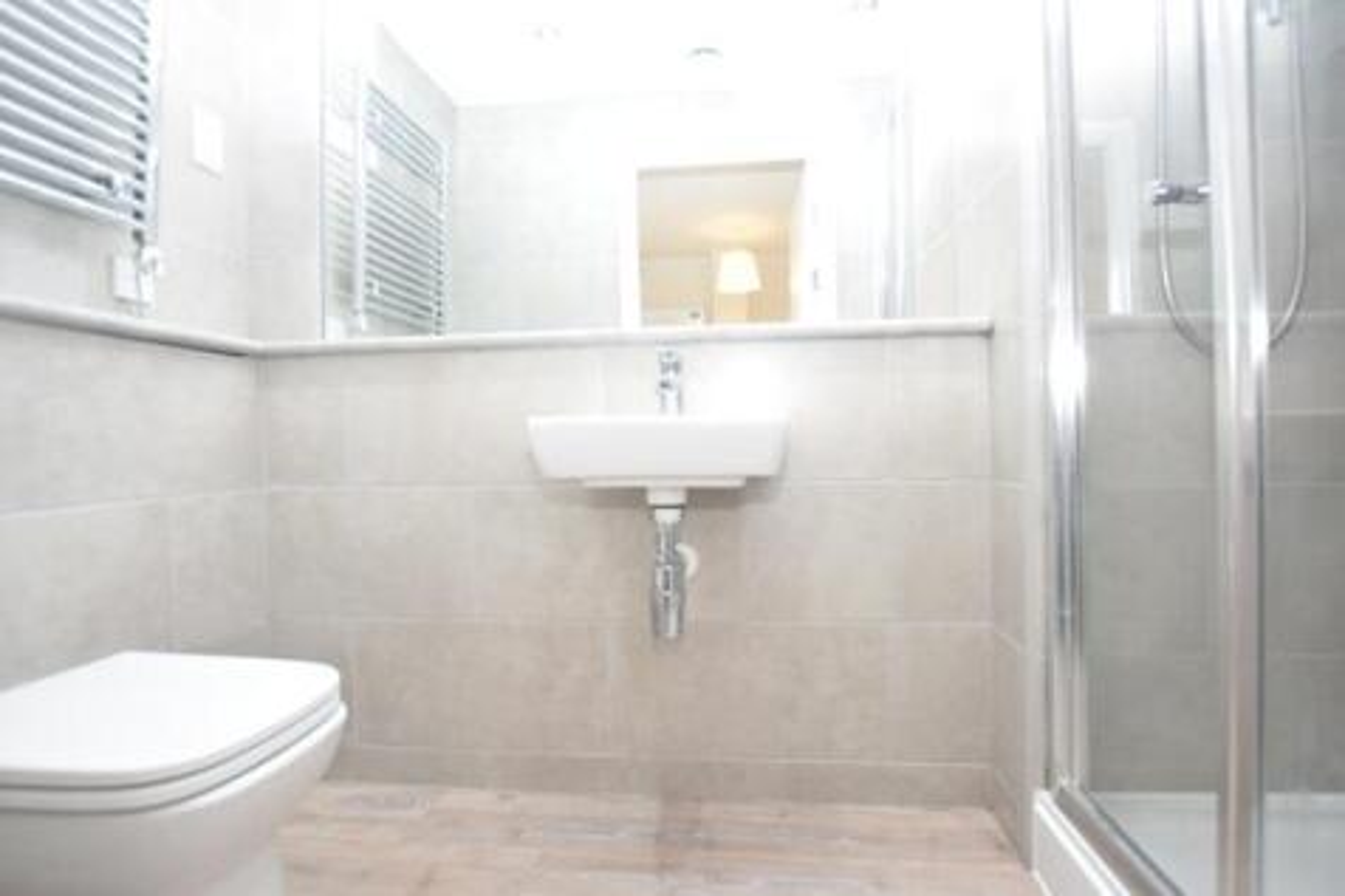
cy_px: 448
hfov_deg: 95.0
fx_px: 616
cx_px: 672
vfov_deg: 72.0
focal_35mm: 16
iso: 800
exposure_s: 1/80
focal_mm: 11
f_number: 4.5
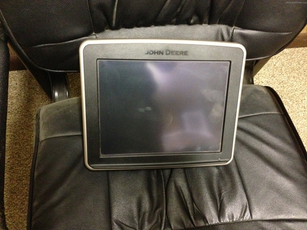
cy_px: 115
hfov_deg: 55.4
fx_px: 293
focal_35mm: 33
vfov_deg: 42.9
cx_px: 154
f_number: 2.4
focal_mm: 4.13
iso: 800
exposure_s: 1/15
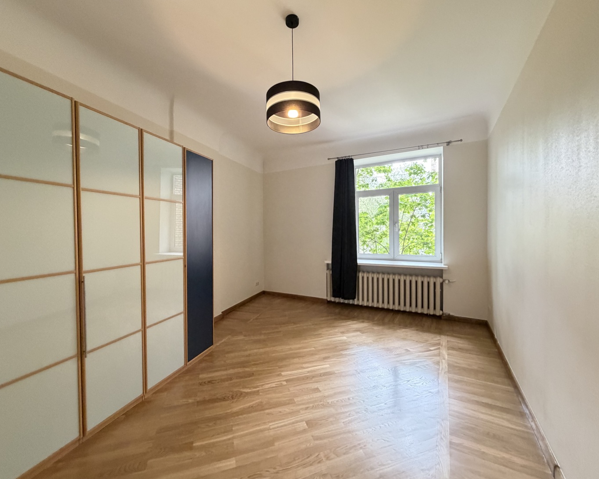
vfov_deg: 84.0
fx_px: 266
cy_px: 237
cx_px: 301
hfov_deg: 96.8
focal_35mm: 15
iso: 500
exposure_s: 1/60
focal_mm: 2.22
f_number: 2.2
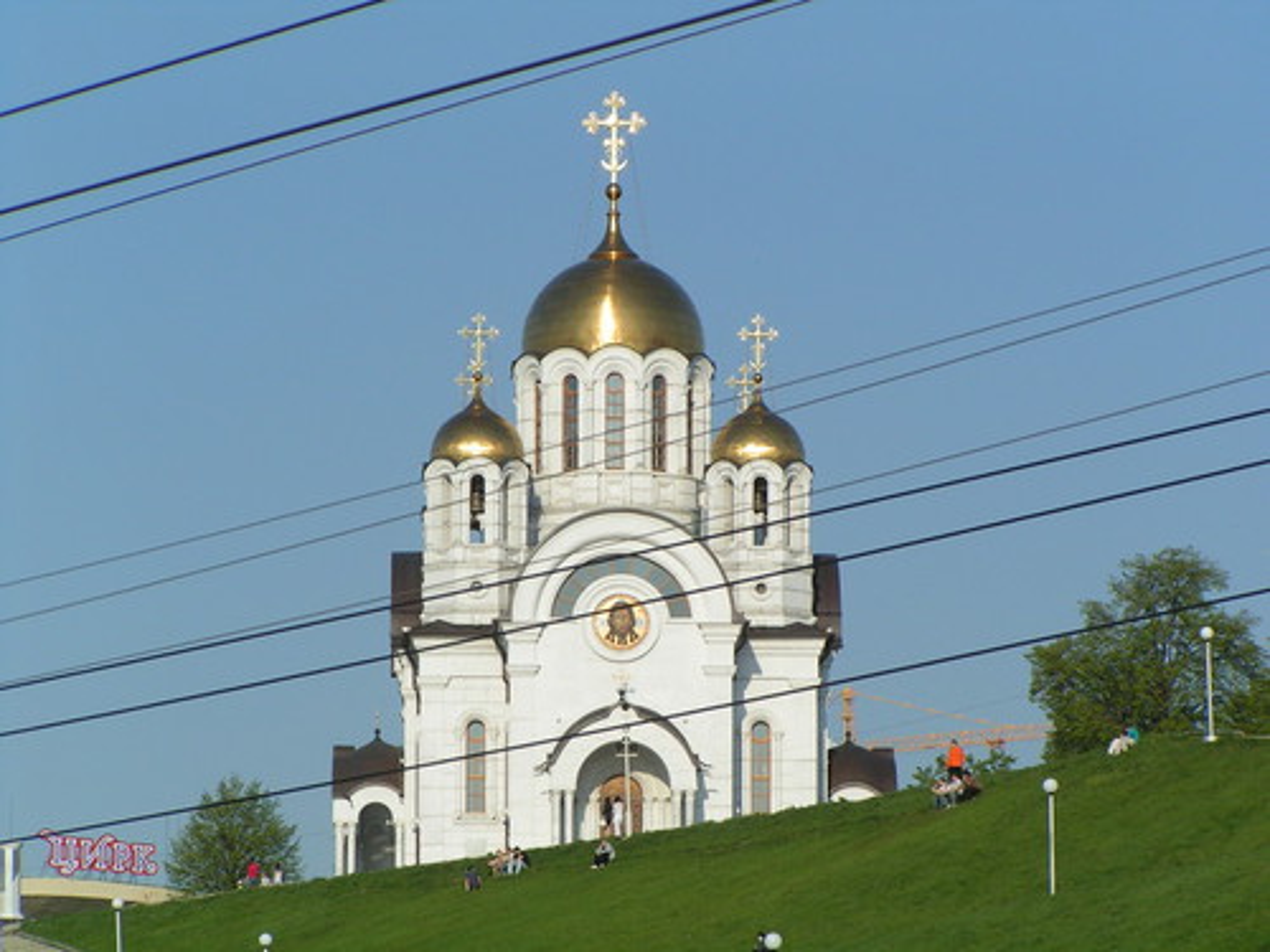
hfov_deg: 10.5
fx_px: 6897
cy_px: 476
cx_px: 635
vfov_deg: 7.9
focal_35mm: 188
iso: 50
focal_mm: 28.8
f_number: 6.3
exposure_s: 1/500
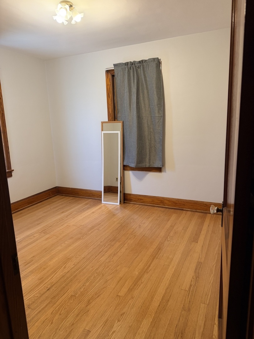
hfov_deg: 56.8
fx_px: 235
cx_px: 127
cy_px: 170
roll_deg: +1.6
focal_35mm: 24
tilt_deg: -10.6
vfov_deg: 71.6
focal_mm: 6.76
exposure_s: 1/120
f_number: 1.78
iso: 160
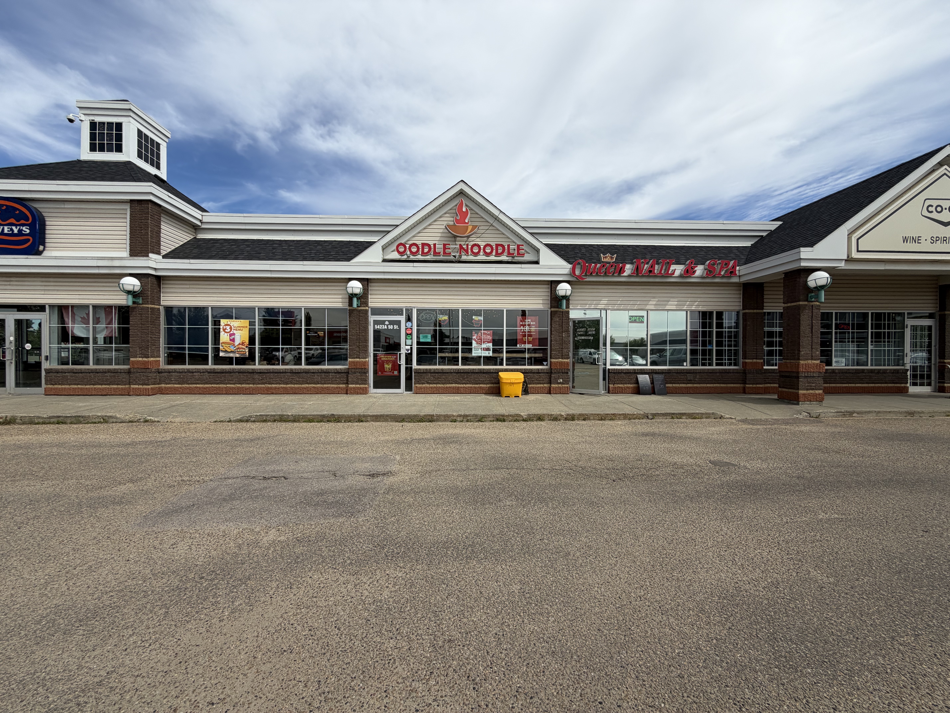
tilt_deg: -0.5
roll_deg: +0.2
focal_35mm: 14
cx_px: 475
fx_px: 384
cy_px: 356
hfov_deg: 102.1
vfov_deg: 85.7
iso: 20
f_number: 2.2
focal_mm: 2.22
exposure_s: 1/1050
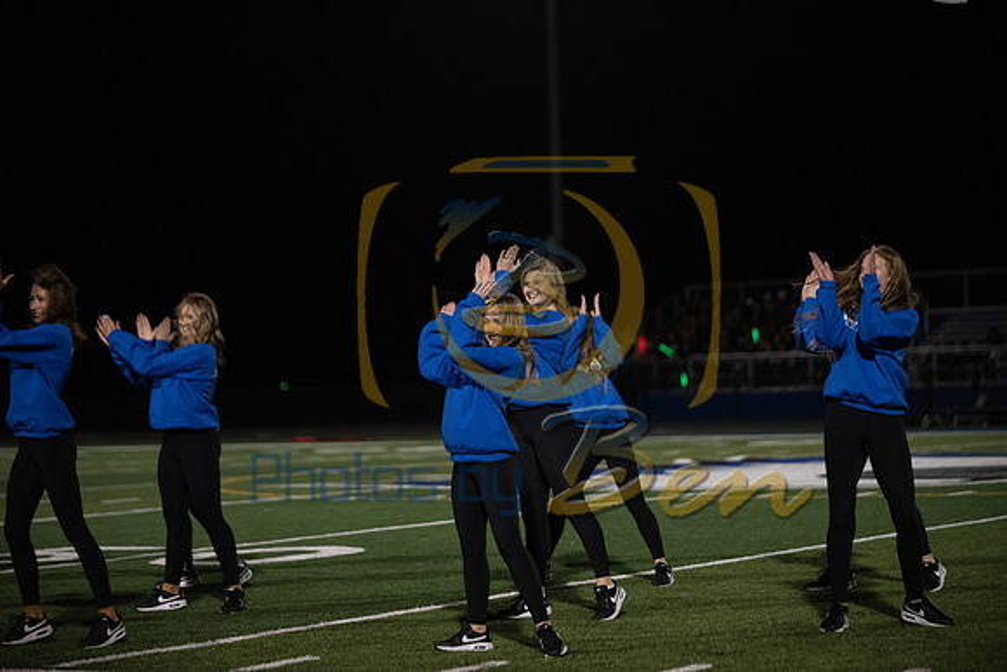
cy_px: 336
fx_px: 3078
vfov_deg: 12.5
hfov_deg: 18.6
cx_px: 504
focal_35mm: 110
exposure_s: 1/1600
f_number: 2.8
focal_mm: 110
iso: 5000
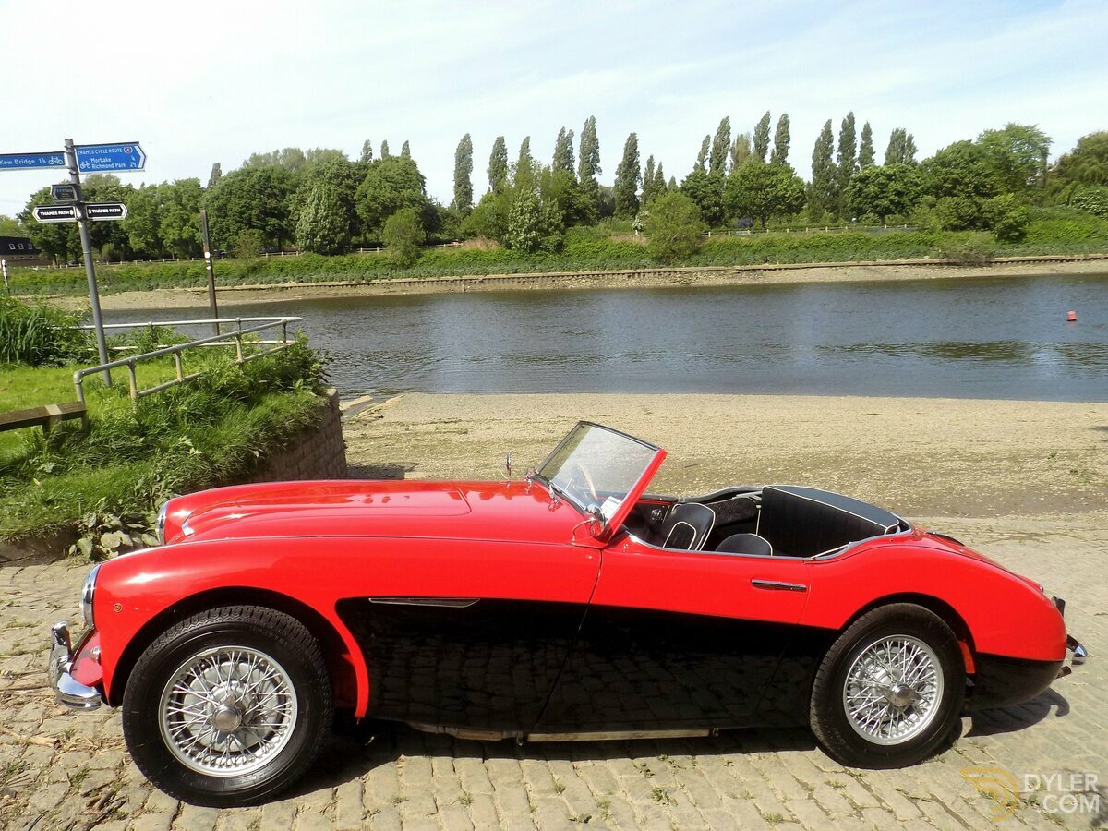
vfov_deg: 51.4
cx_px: 554
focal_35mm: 27
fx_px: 864
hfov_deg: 65.3
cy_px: 416
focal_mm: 4.8
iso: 80
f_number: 3.2
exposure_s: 1/1000
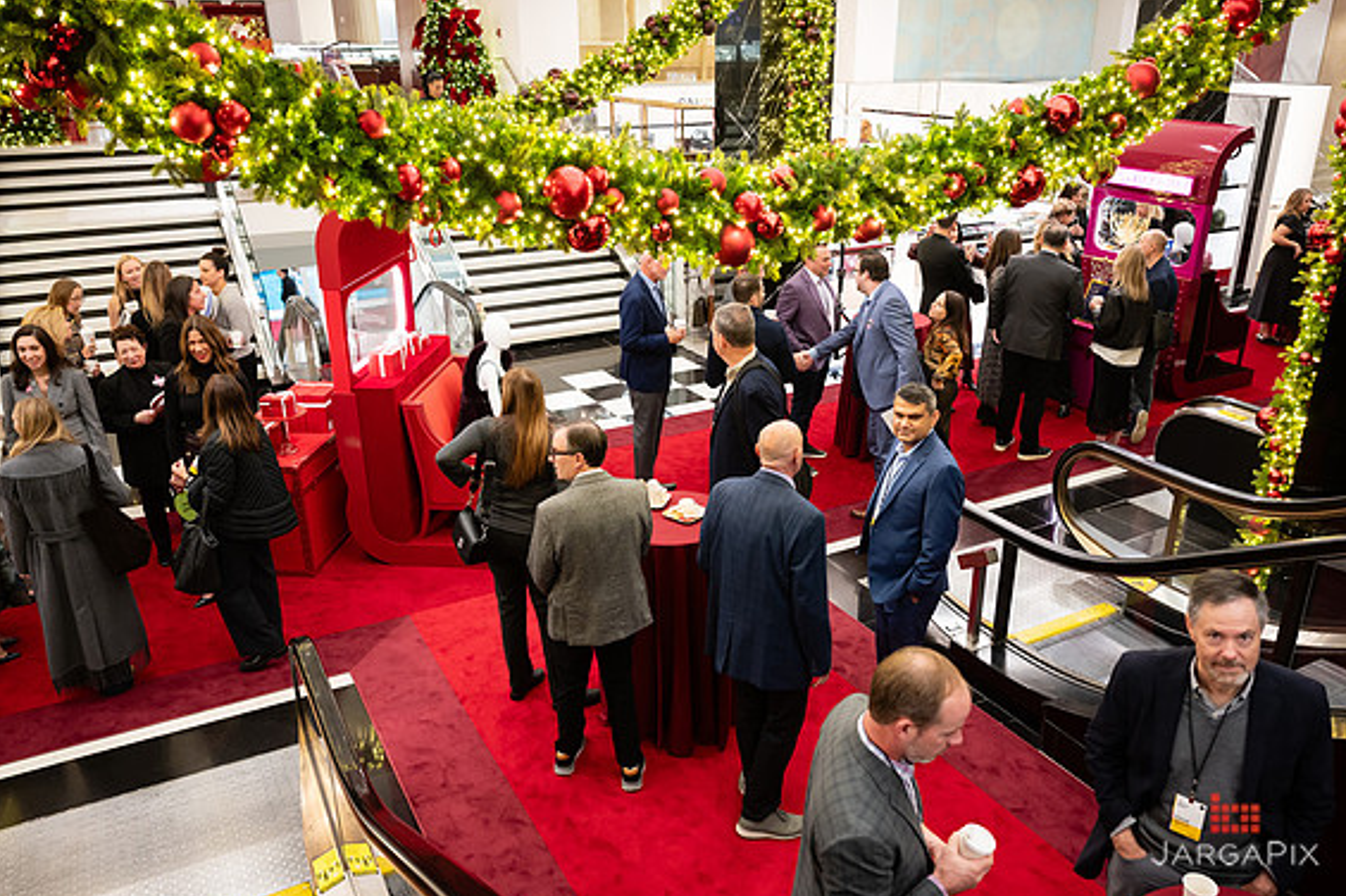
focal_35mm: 28
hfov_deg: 65.5
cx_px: 688
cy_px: 458
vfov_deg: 46.3
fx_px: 1046
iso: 1250
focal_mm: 27
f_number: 3.2
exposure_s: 1/160
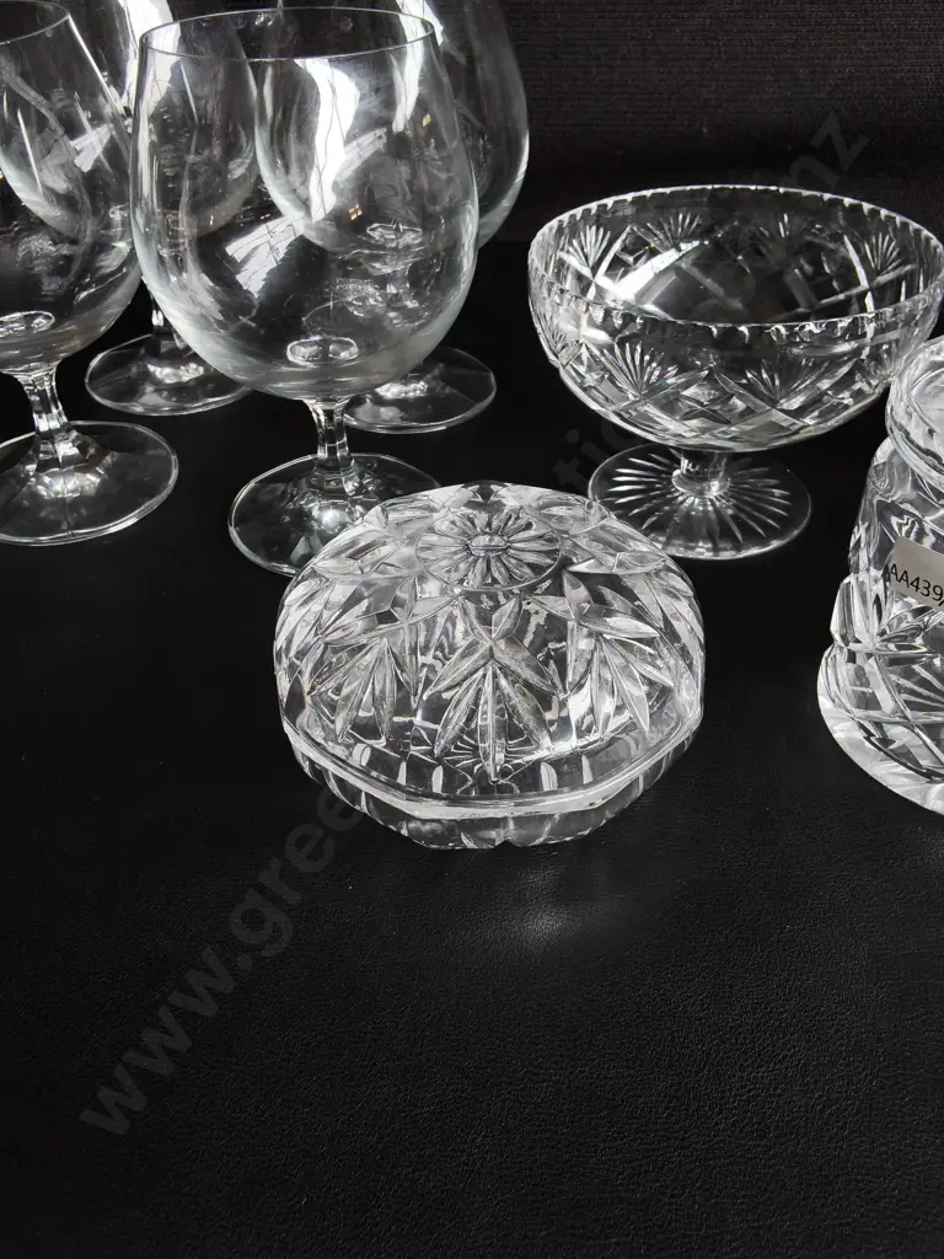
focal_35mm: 27
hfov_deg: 51.4
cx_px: 472
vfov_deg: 65.3
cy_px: 630
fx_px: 982
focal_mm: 2.87
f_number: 2
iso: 100
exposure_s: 1/100
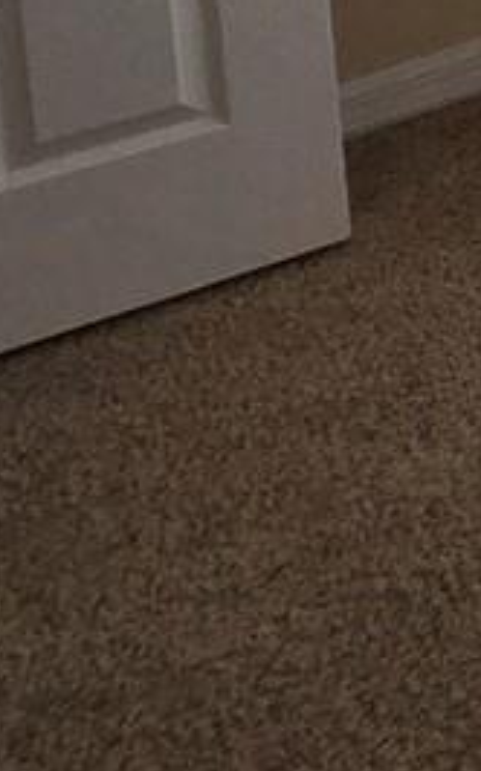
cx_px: 1602
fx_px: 1743
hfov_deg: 9.8
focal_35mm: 83
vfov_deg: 18.0
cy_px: -733
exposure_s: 1/60
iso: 200
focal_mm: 2.2
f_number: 2.2
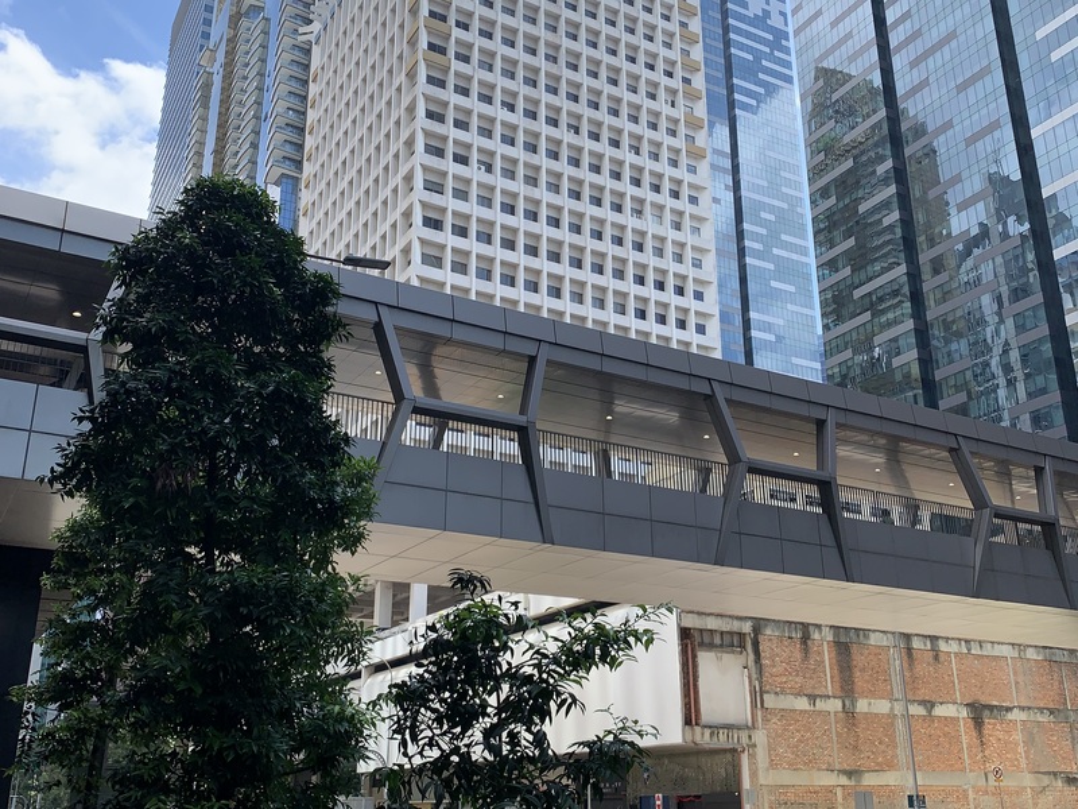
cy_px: 404
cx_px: 539
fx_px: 810
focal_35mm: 26
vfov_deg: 53.1
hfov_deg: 67.3
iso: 25
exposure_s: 1/1001
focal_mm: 4.25
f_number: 1.8
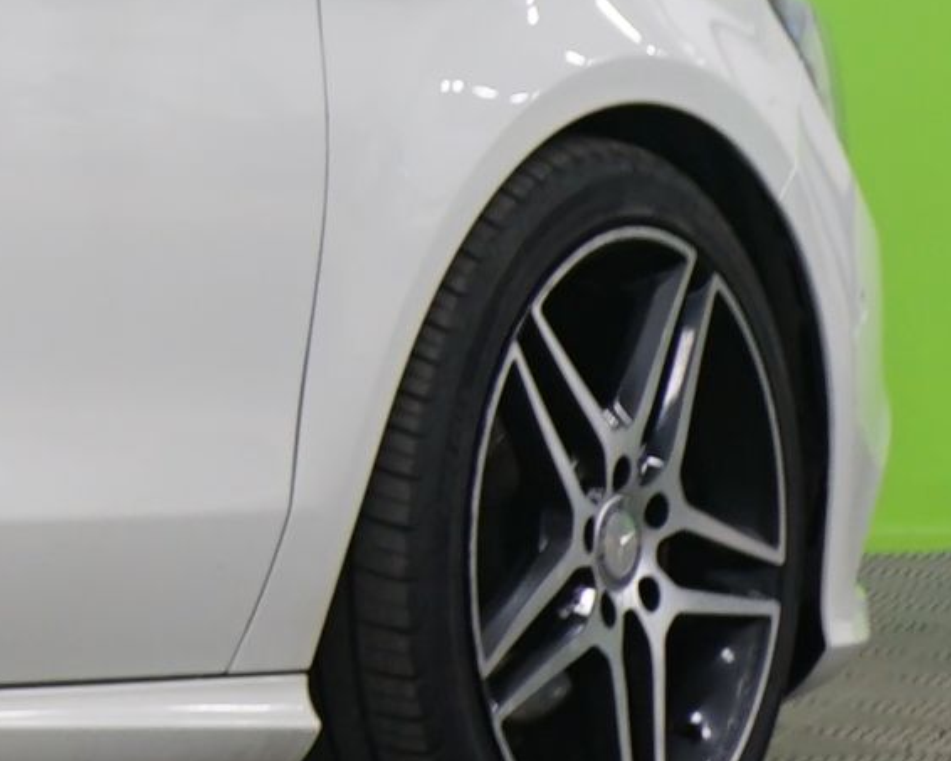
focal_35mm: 313
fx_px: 8811
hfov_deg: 5.8
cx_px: -1786
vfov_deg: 4.9
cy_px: -442
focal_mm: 48
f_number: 4.5
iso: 400
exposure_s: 1/10
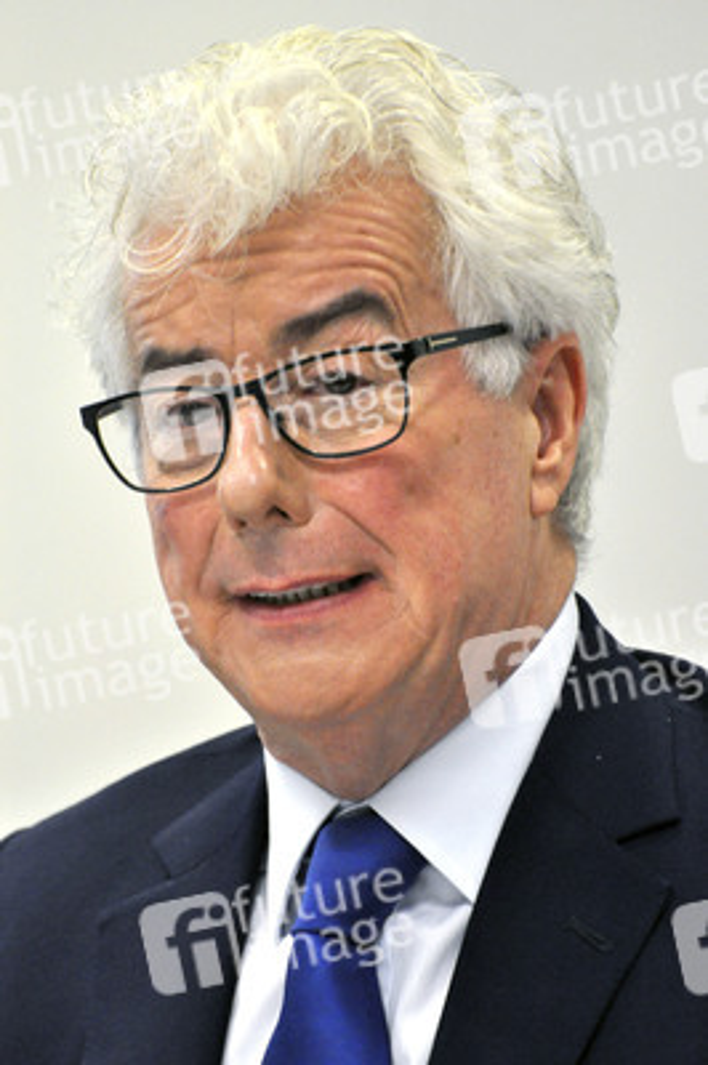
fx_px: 13297
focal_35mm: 450
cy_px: 532
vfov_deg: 4.6
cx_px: 354
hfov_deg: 3.0
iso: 2500
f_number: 5.6
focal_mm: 300
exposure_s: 1/80
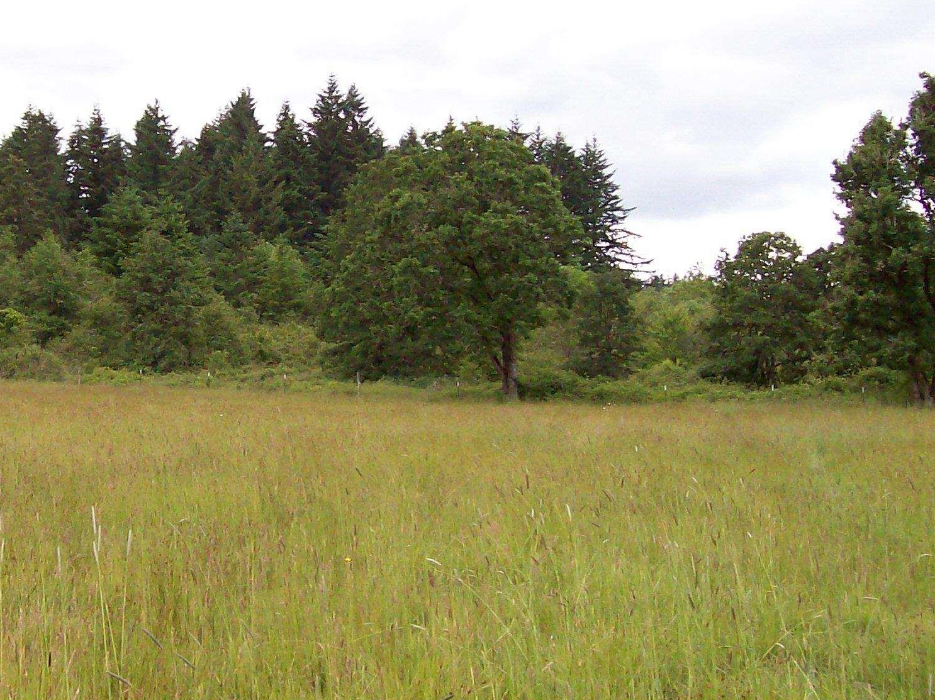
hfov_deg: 27.5
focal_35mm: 69
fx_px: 1863
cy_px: 316
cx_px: 165
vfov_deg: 21.3
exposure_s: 1/643
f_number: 2.7
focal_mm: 6
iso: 80
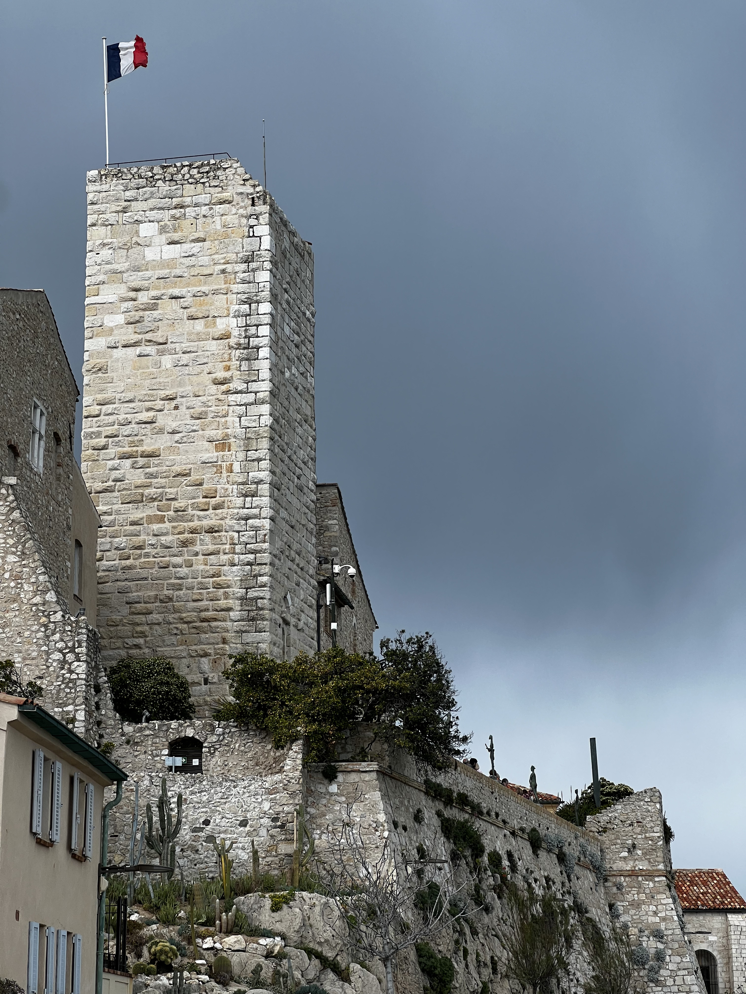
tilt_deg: +14.6
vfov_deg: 25.3
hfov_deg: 19.1
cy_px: 497
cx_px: 373
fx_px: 2213
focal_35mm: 77
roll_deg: +1.1
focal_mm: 9
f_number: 2.8
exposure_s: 1/338
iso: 32
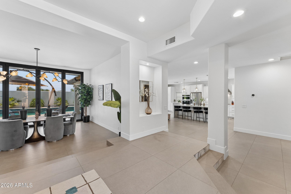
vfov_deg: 81.2
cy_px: 97
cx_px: 146
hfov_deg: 104.3
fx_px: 113
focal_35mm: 14
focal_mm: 14
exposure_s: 1/13
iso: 320
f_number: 9
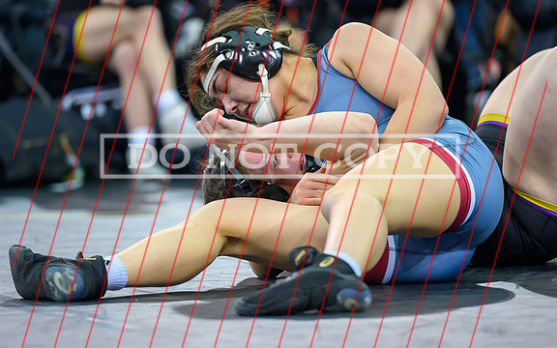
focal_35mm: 268
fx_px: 4068
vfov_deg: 4.9
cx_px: 259
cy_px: 131
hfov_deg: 7.8
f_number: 2.8
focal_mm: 200
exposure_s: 1/800
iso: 5600
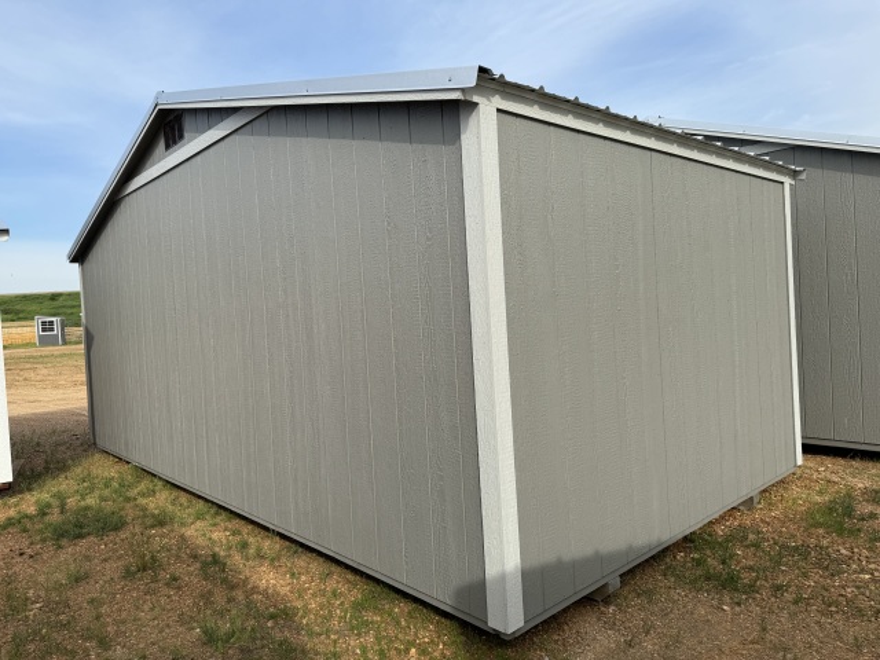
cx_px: 440
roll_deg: +2.6
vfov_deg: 56.8
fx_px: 610
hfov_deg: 71.6
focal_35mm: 24
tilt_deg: -1.6
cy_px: 330
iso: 80
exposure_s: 1/3247
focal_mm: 6.76
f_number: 1.78
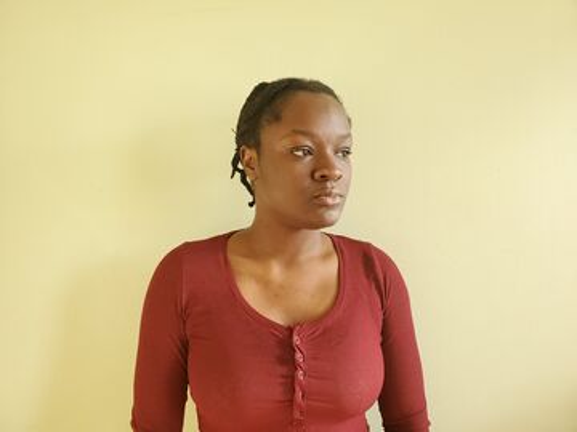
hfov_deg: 67.3
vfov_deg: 53.1
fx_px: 433
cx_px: 288
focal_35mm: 26
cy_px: 216
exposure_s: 1/120
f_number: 2.4
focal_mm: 4.3
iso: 320
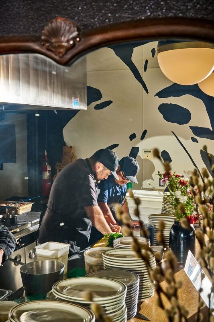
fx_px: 446
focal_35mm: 50
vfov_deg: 39.6
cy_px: 161
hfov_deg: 27.0
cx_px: 107
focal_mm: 50
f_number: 9
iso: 400
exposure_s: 1/160
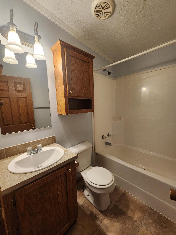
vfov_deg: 106.2
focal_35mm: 13
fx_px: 88
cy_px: 118
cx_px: 88
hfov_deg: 89.9
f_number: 2.2
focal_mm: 2.2
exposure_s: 1/60
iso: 200
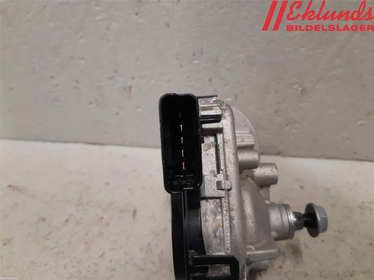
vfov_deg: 53.1
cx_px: 187
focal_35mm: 26
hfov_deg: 67.3
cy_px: 140
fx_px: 281
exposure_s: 1/50
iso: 200
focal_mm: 3.93
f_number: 1.7
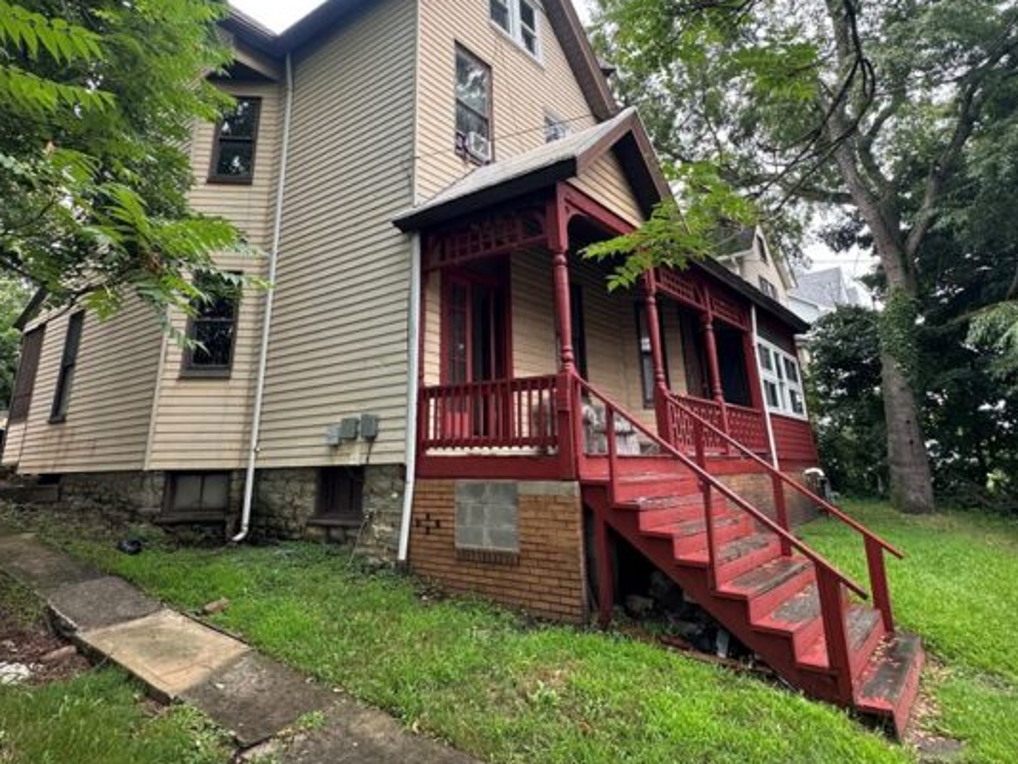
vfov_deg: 62.4
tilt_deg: +17.4
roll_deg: +0.4
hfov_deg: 79.0
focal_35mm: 21
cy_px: 275
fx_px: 618
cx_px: 497
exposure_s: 1/99
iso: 50
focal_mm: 2.22
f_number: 2.2
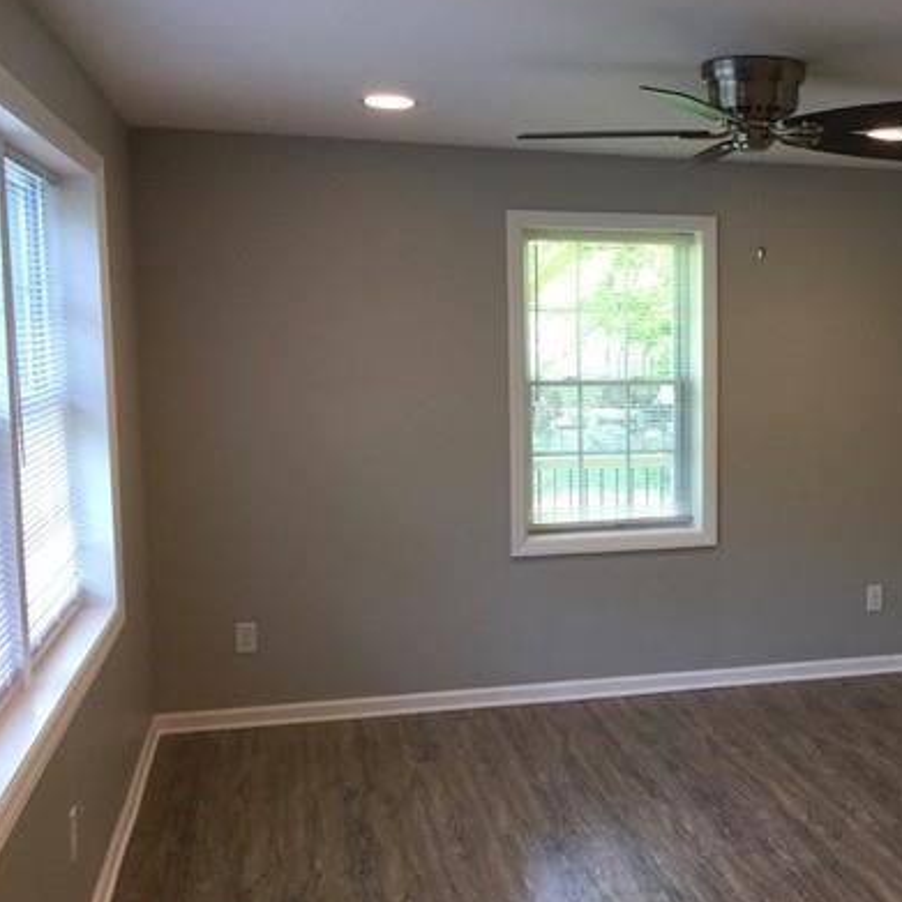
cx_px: 731
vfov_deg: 40.0
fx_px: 1238
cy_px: 450
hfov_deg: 38.4
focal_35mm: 42
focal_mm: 4.15
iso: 50
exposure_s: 1/30
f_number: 2.2
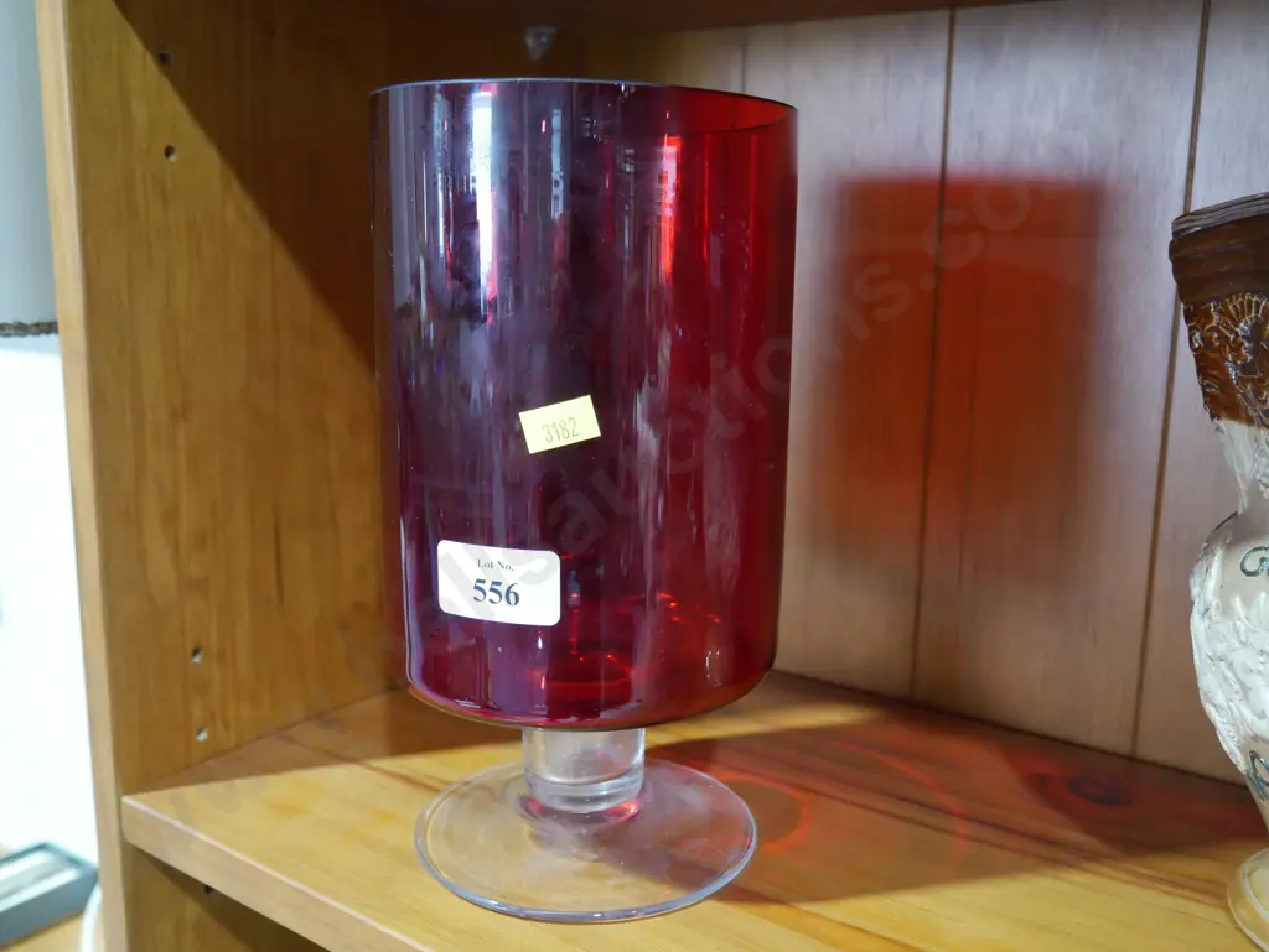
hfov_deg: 56.8
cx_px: 634
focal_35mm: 32
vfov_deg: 44.2
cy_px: 476
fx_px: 1174
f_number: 3.6
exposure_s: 1/60
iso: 2000
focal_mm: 16
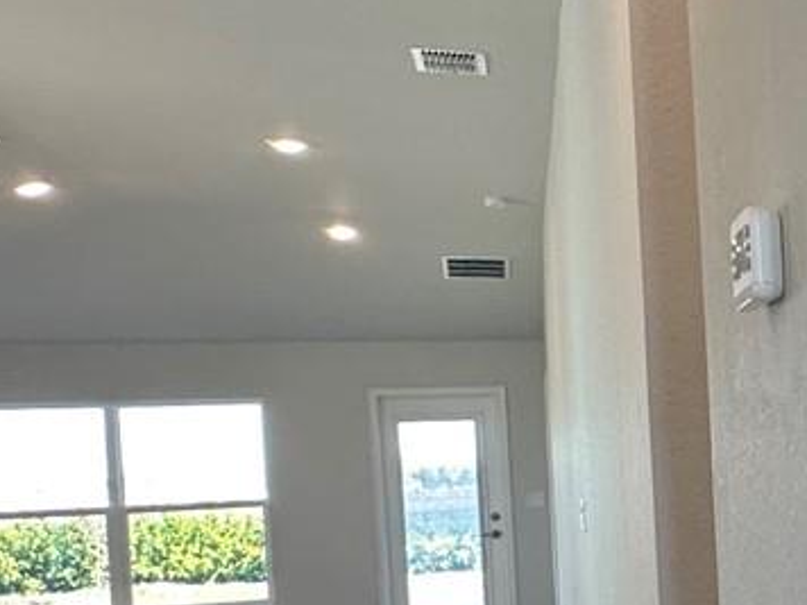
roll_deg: +1.8
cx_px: 1324
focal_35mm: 63
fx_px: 1469
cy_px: 478
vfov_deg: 23.0
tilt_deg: -1.2
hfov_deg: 22.6
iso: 200
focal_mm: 2.22
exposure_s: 1/120
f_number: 2.2
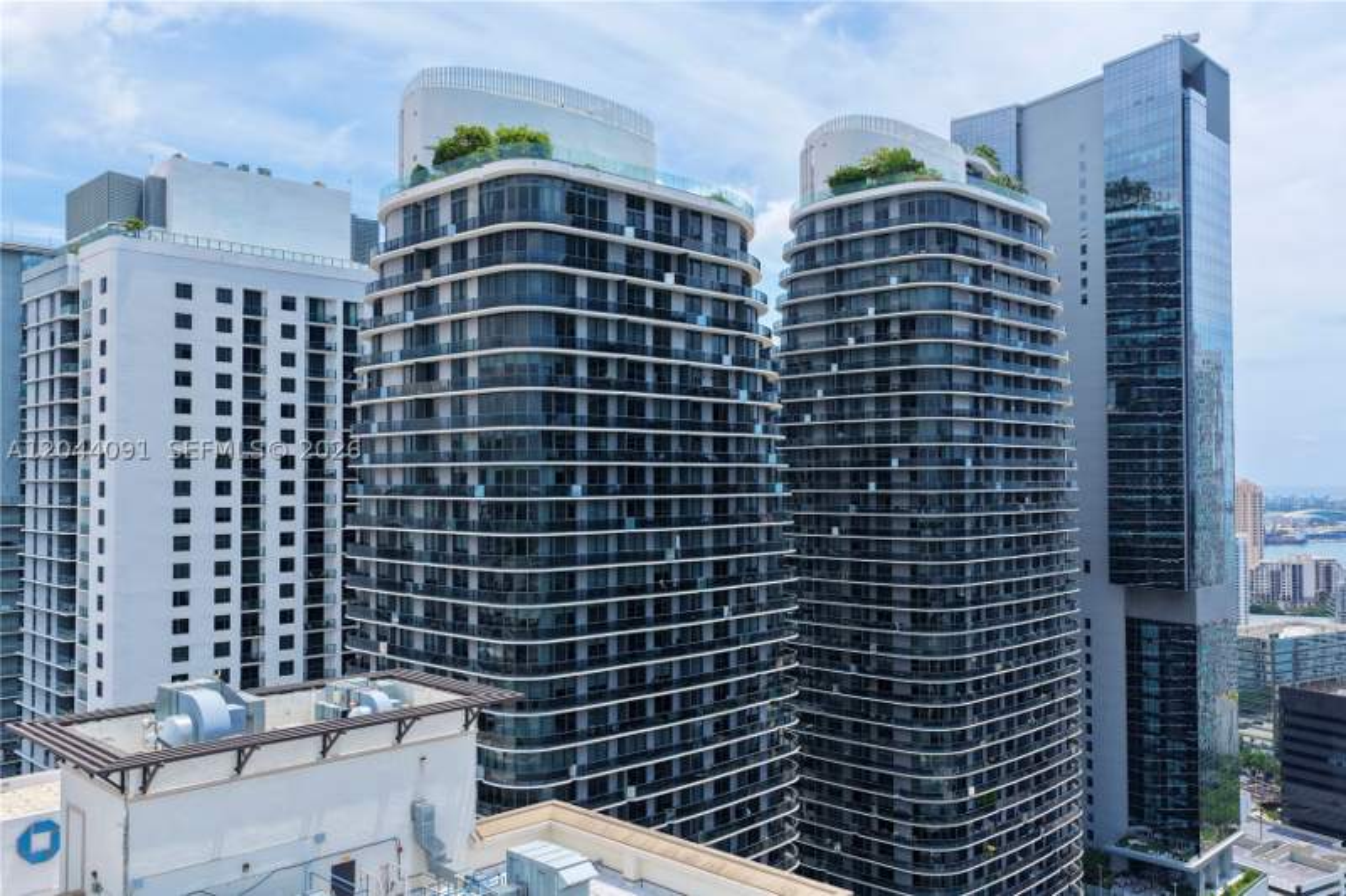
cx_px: 673
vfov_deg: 46.4
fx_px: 1047
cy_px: 448
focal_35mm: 28
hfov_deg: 65.5
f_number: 2.8
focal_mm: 14.45
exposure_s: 1/2500
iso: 320
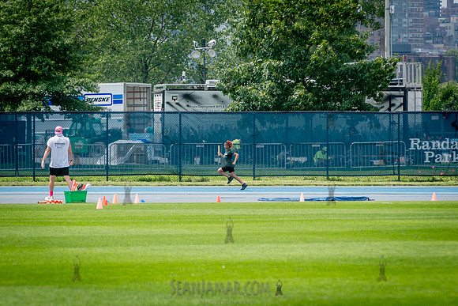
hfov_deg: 6.6
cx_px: 251
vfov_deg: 4.4
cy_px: 168
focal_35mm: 314
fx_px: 3991
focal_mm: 200
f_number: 5
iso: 160
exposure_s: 1/800
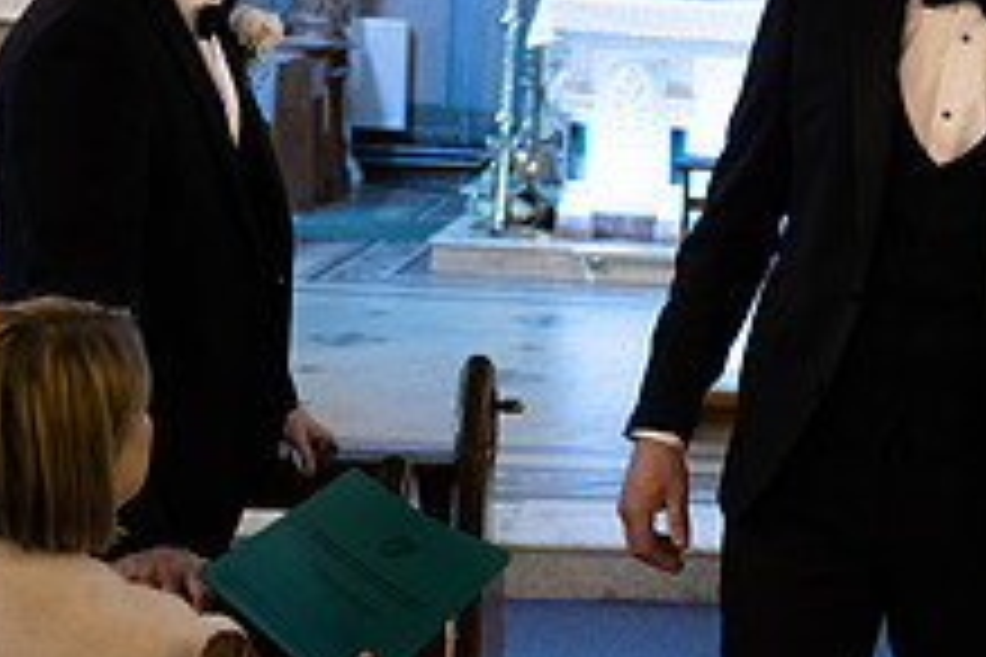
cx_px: 1166
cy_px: 254
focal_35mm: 90
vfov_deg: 15.2
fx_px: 2465
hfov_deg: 21.1
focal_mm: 34
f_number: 3.5
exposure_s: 1/160
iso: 1250
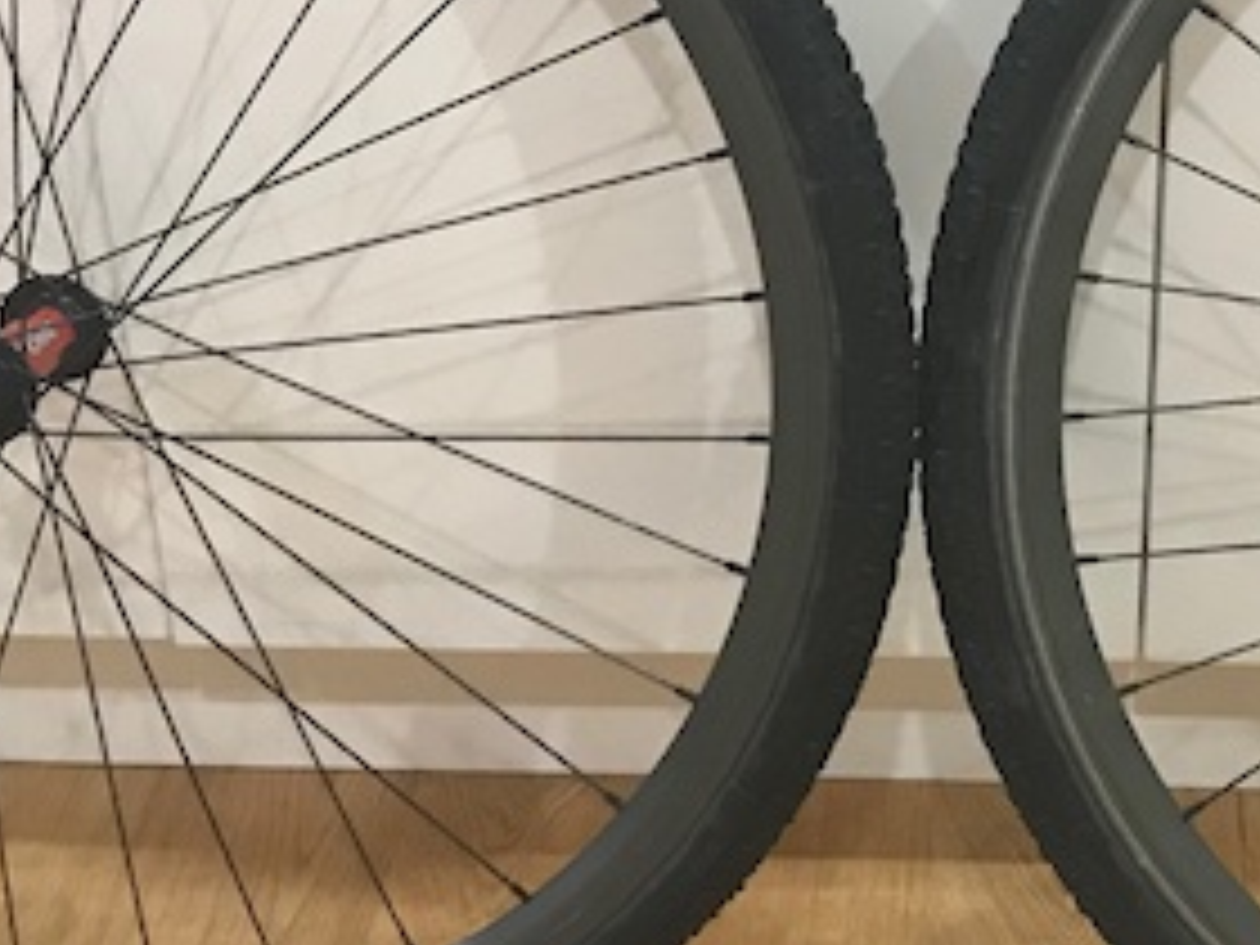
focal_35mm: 80
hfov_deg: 24.0
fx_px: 2912
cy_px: 212
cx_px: 1012
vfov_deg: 18.3
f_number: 1.8
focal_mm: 3.99
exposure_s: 1/15
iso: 64
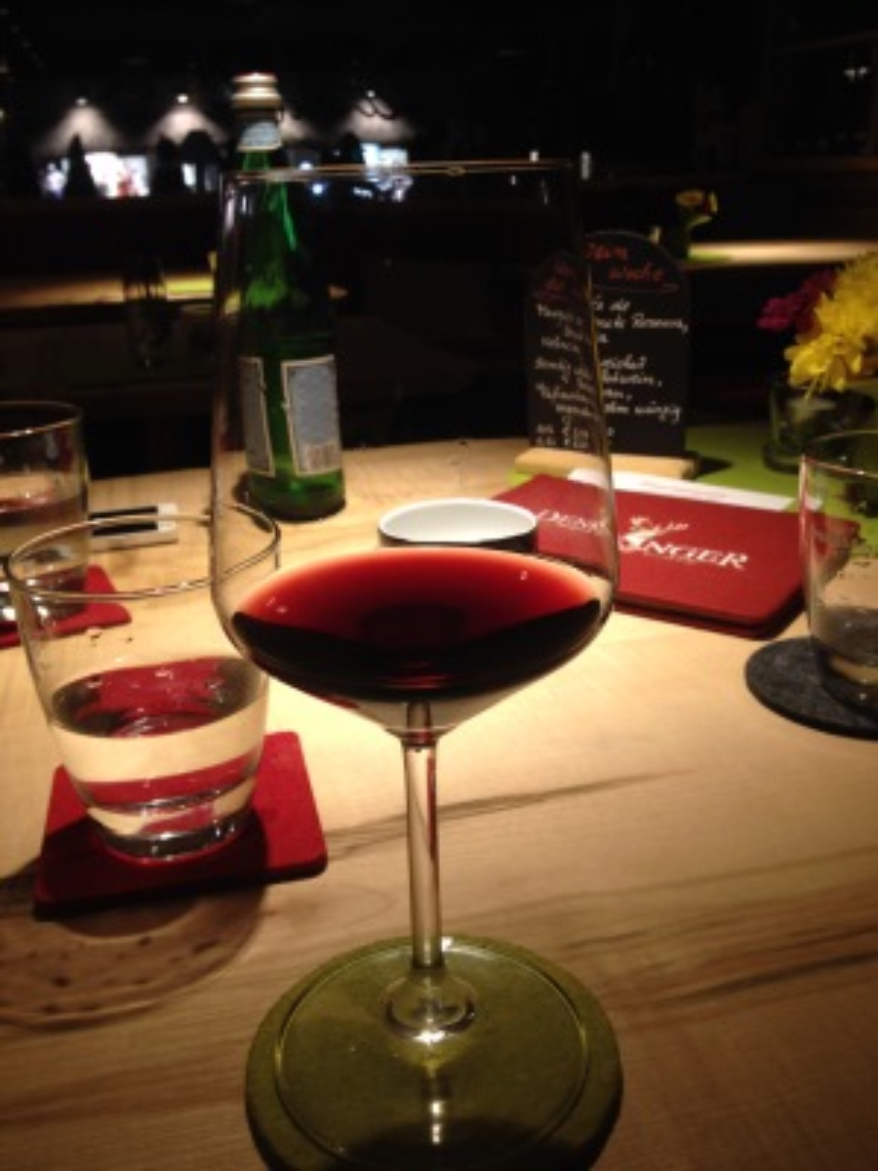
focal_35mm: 35
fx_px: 1184
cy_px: 586
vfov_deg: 52.6
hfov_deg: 40.7
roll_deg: +1.8
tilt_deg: -19.1
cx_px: 439
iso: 50
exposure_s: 1/20
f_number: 2.4
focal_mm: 4.28
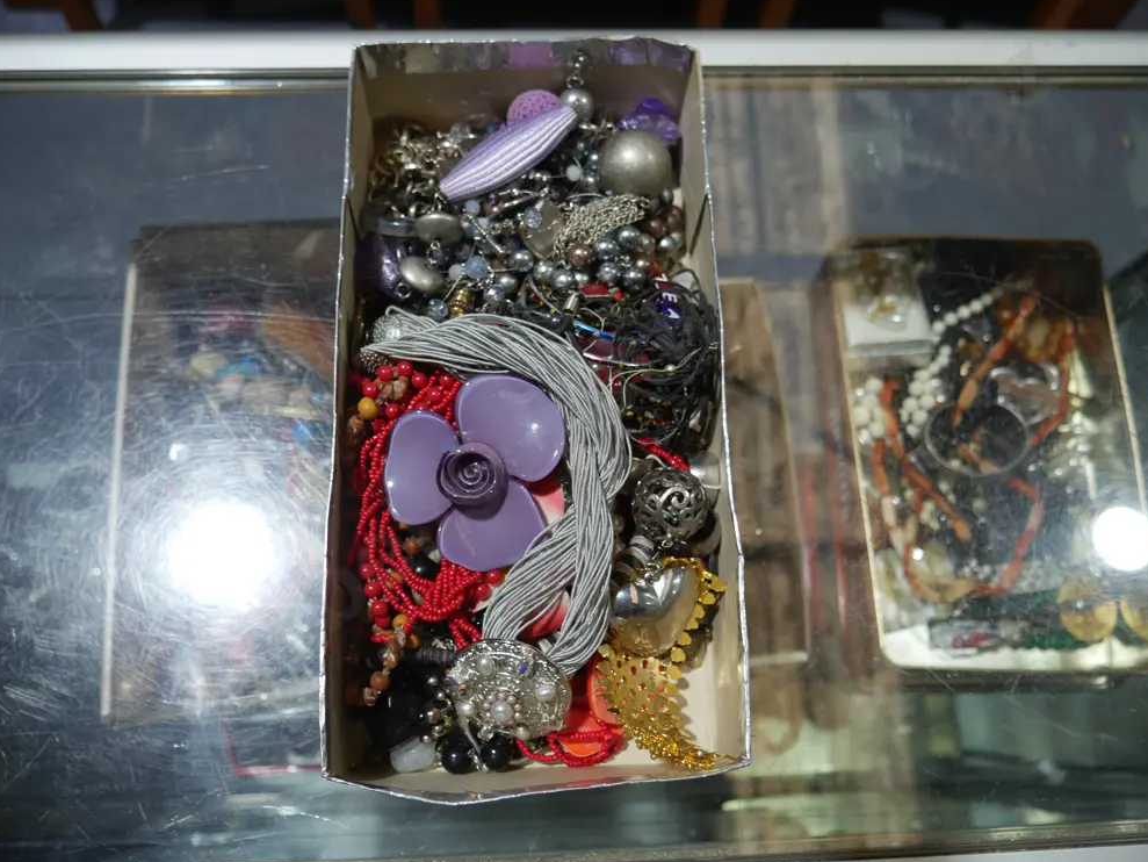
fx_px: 962
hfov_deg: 61.7
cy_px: 420
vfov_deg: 48.2
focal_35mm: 29
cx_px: 570
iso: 200
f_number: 3.5
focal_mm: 14
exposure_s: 1/80
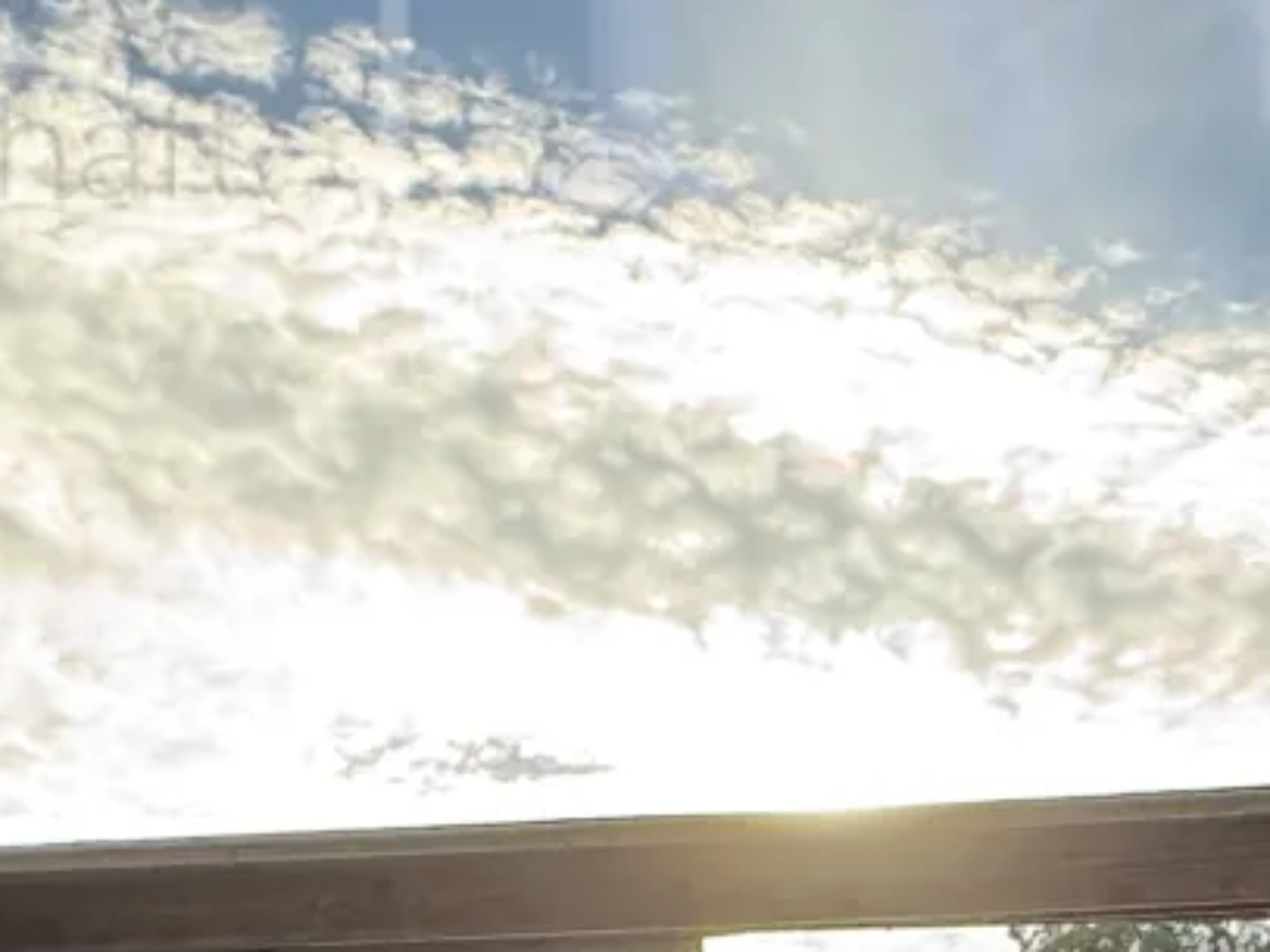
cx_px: 1233
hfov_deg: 27.9
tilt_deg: +1.0
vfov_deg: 18.8
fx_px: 2421
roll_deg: +3.1
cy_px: 1536
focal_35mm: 66
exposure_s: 1/377
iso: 64
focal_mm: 2.22
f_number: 2.2
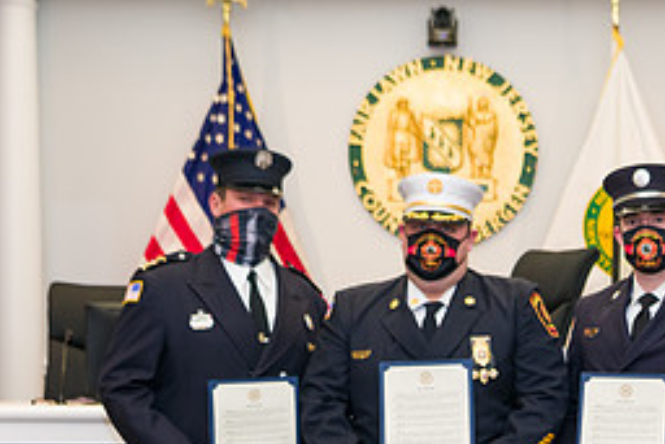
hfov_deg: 23.5
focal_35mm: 86
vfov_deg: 15.6
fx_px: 1589
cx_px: 460
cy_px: 461
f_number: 3.5
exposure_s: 1/125
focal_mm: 38
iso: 1600
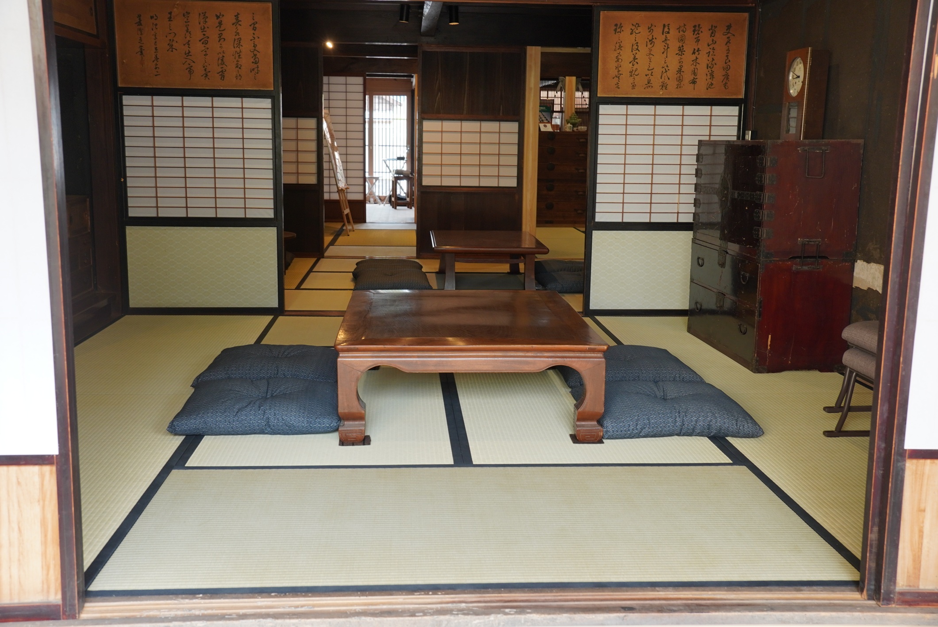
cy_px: 314
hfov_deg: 51.3
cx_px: 469
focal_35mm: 38
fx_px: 978
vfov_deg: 35.5
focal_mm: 25
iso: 320
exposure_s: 1/60
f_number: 4
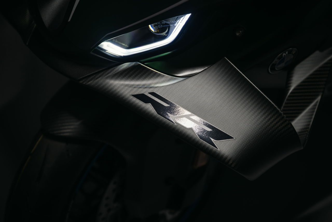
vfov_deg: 19.5
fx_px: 646
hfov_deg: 28.8
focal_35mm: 70
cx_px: 166
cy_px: 111
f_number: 2.8
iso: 640
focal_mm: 70
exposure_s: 1/60
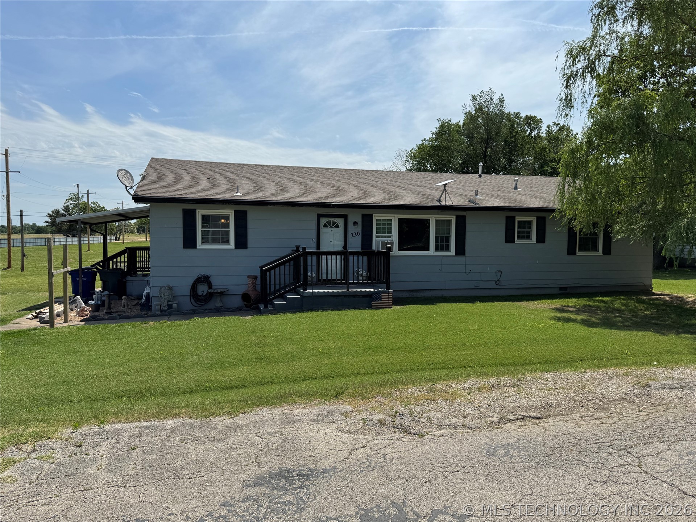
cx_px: 348
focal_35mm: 24
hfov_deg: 71.6
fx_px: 483
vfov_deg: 56.8
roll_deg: -0.6
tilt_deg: -3.1
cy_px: 261
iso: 80
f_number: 1.78
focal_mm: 6.76
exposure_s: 1/7092
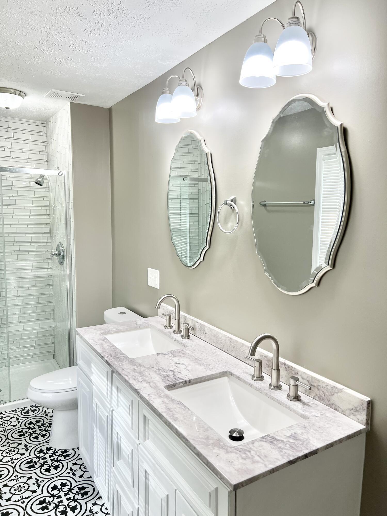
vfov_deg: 67.3
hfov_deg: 53.1
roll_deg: -0.8
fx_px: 388
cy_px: 258
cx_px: 194
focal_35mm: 26
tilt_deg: -7.1
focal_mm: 5.7
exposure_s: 1/139
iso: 64
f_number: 1.5
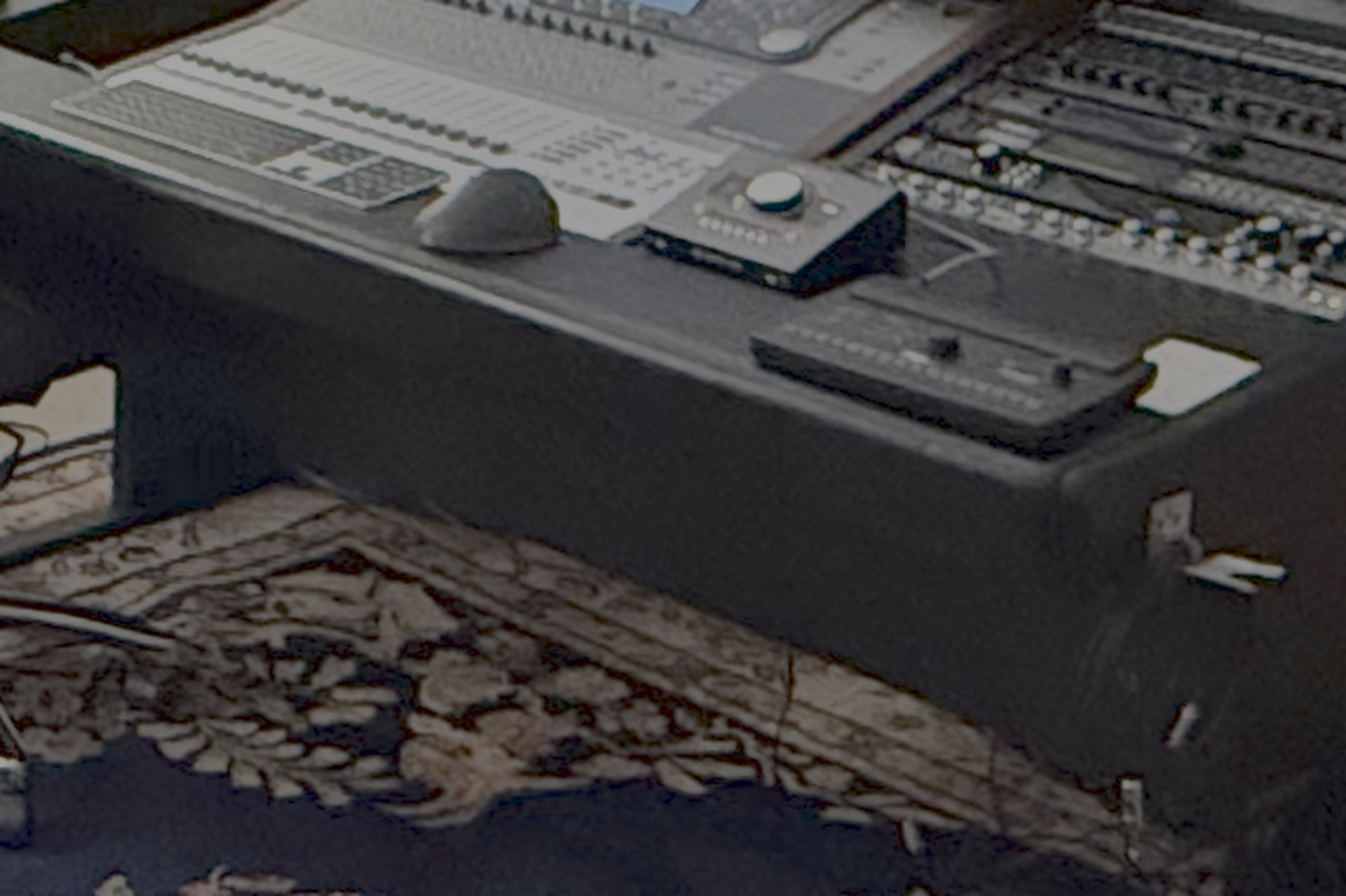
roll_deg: +0.0
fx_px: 3439
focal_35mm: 92
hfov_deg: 20.9
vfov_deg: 14.8
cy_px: 331
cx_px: -175
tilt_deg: -19.7
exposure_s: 1/60
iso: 1000
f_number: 2.2
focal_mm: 2.22
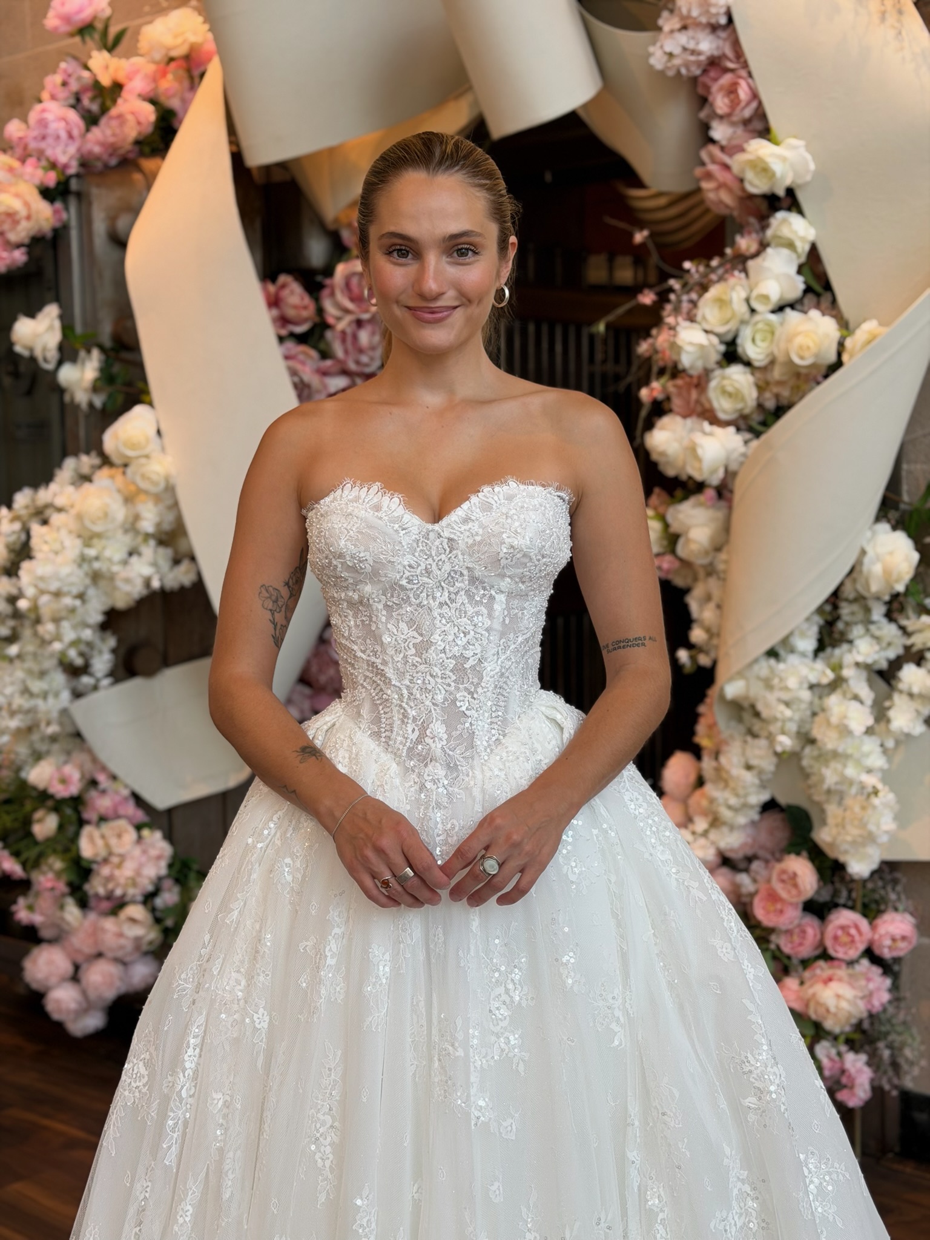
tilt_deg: -5.1
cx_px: 465
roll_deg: +0.3
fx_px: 1719
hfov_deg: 30.3
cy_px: 620
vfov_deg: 39.7
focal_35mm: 48
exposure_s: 1/223
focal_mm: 6.76
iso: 50
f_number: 1.78
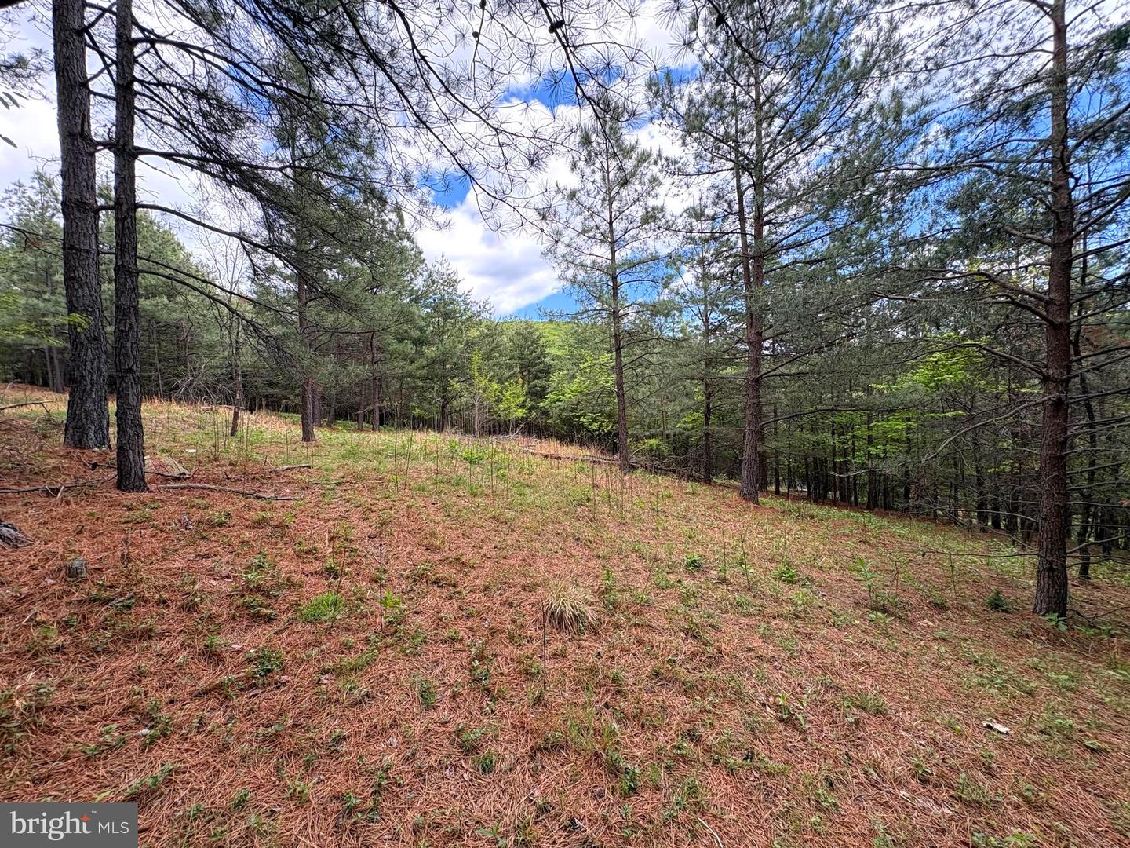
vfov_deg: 85.7
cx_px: 565
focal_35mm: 14
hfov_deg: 102.1
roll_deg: +4.8
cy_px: 424
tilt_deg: -2.4
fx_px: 457
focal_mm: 2.22
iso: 64
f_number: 2.2
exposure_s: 1/392
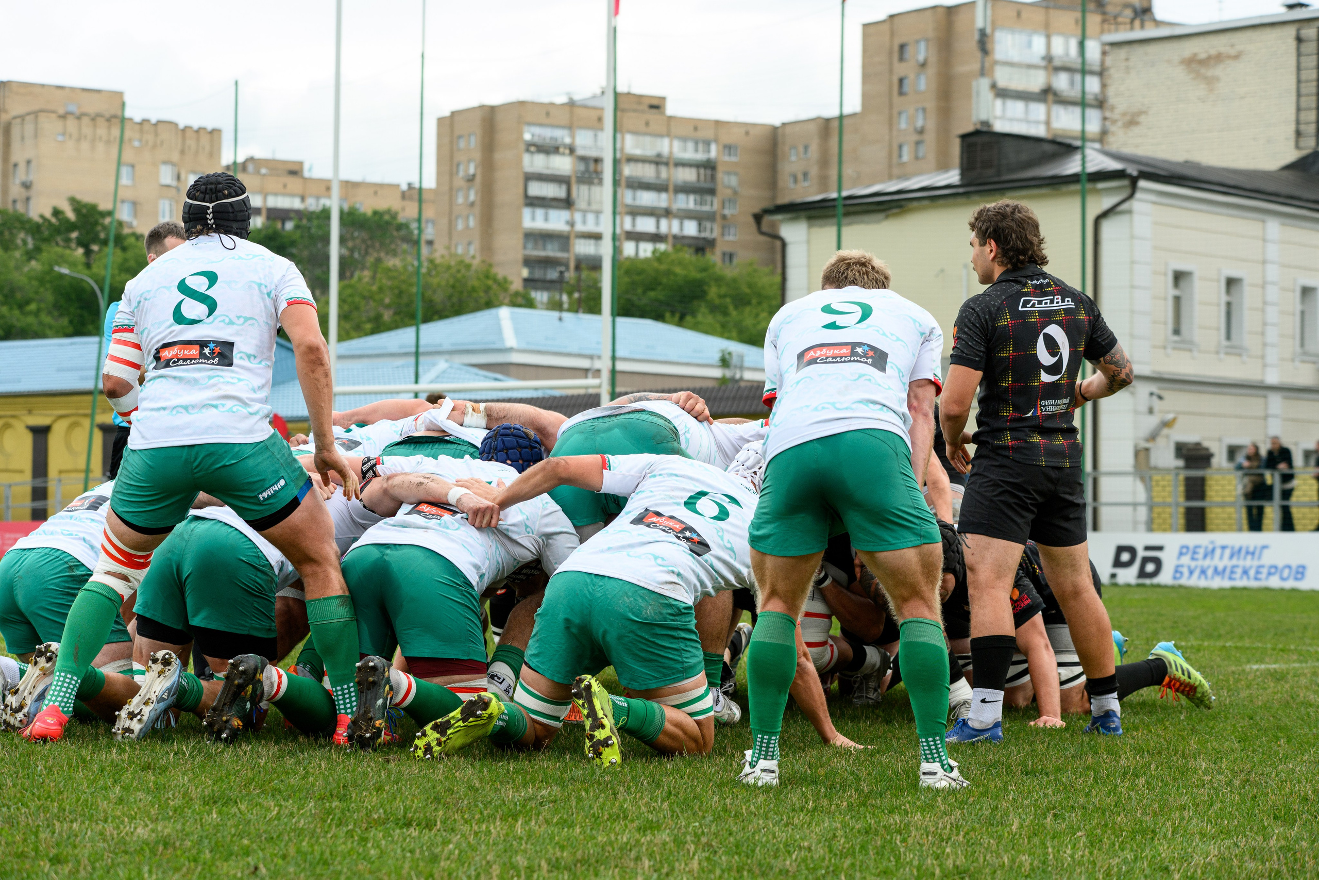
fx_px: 3151
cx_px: 660
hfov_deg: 23.6
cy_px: 440
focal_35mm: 86
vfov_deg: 15.9
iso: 640
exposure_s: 1/1600
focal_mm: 86
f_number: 5.6
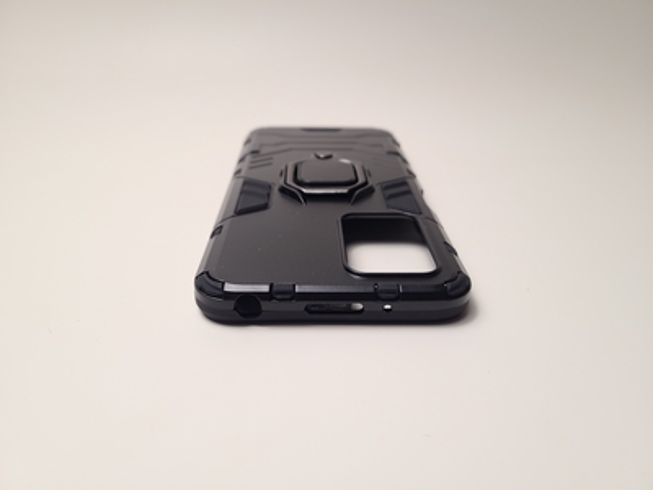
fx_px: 490
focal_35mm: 26
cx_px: 326
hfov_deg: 67.3
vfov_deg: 53.1
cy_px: 245
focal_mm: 5.4
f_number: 1.8
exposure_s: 1/50
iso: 64
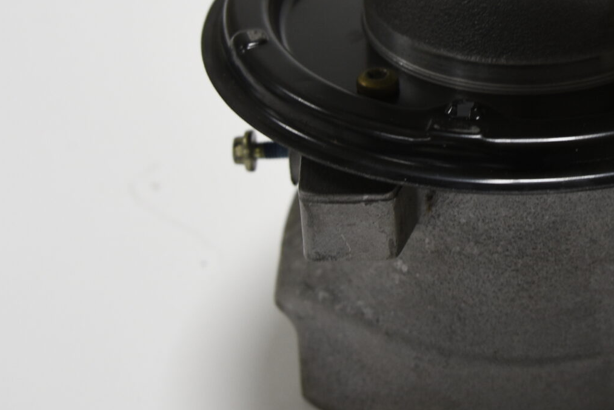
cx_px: 628
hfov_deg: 21.5
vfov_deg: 14.9
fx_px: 1552
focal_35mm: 91
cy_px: 61
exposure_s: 1/100
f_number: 2.8
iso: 320
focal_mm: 24
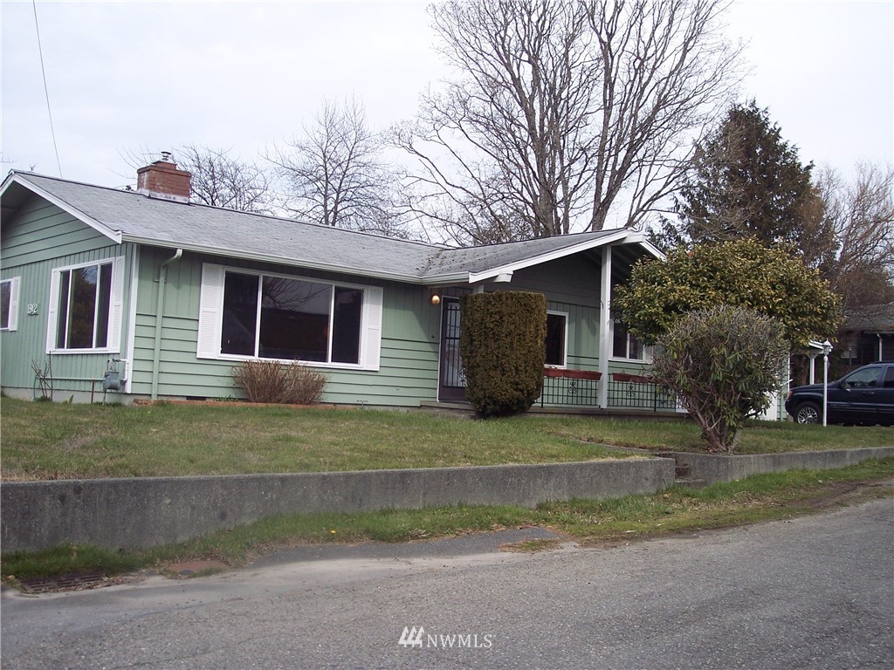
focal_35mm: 39
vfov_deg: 36.8
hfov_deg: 47.9
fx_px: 1007
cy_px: 335
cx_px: 447
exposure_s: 1/500
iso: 100
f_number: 3.4
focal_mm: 8
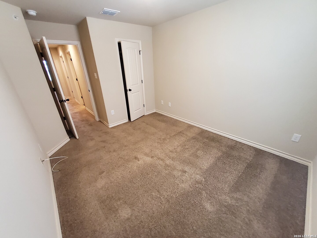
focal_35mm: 13
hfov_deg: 106.2
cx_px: 158
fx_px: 119
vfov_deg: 89.9
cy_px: 119
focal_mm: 1.13
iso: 320
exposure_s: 1/30
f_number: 2.2
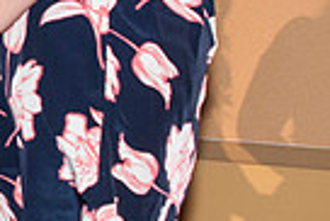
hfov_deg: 11.9
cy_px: -79
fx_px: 1404
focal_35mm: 153
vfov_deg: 8.8
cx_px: -345
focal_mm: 24
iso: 400
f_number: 5.6
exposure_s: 1/30
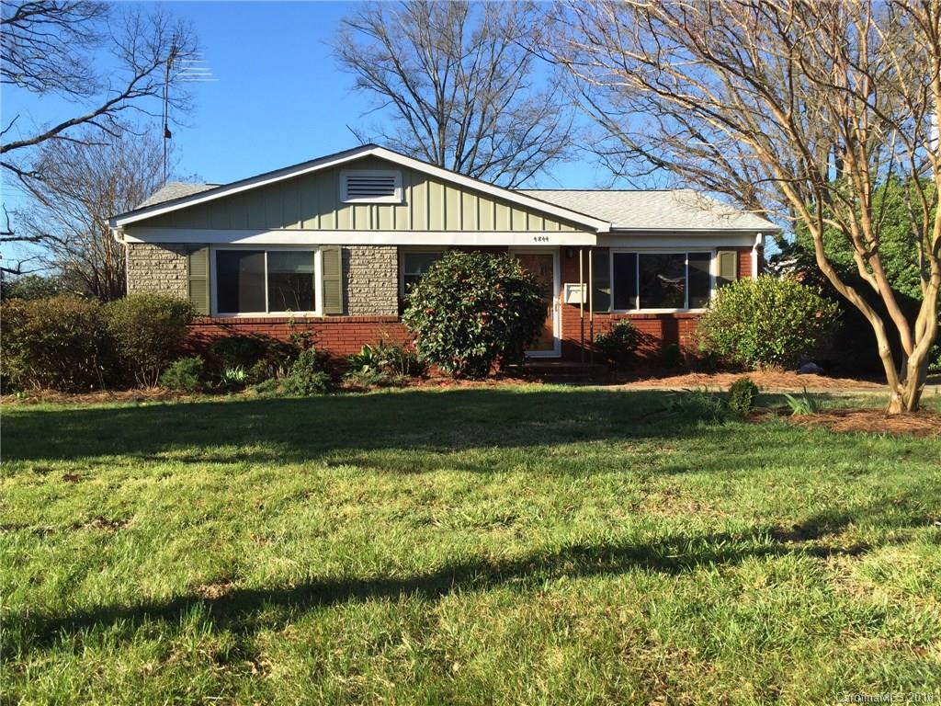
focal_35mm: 29
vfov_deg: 48.2
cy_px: 353
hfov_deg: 61.7
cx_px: 470
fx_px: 788
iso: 32
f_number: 2.2
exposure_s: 1/842
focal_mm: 4.15
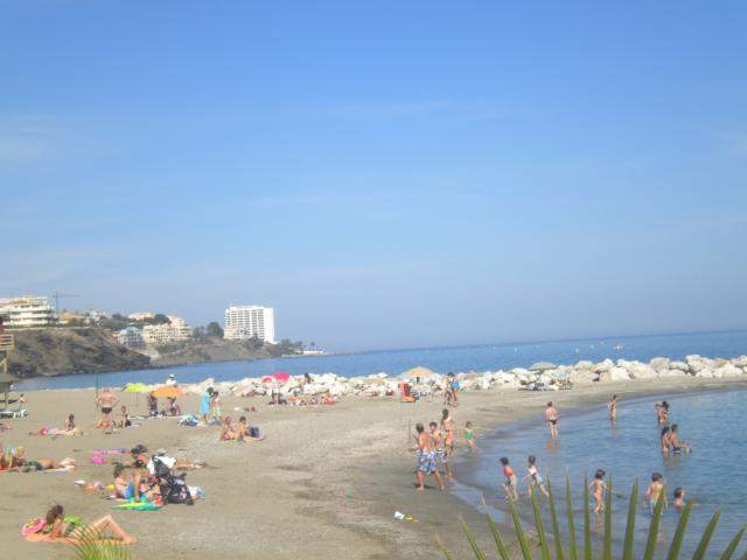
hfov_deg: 28.6
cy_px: 280
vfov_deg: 21.6
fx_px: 1467
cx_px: 374
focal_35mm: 68
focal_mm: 12.3
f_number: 6.5
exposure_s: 1/420
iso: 80
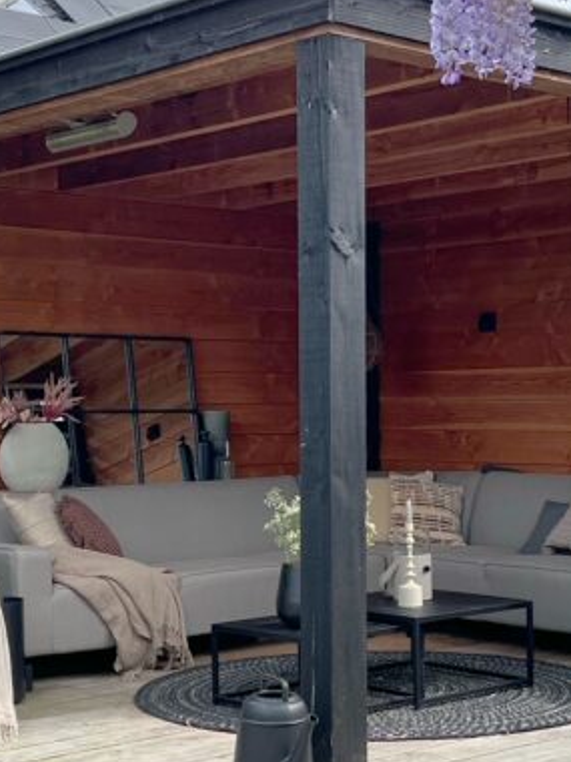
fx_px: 1540
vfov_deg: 27.7
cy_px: 461
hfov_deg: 21.0
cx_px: 343
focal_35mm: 70
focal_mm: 5.7
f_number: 1.5
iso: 50
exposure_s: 1/1751
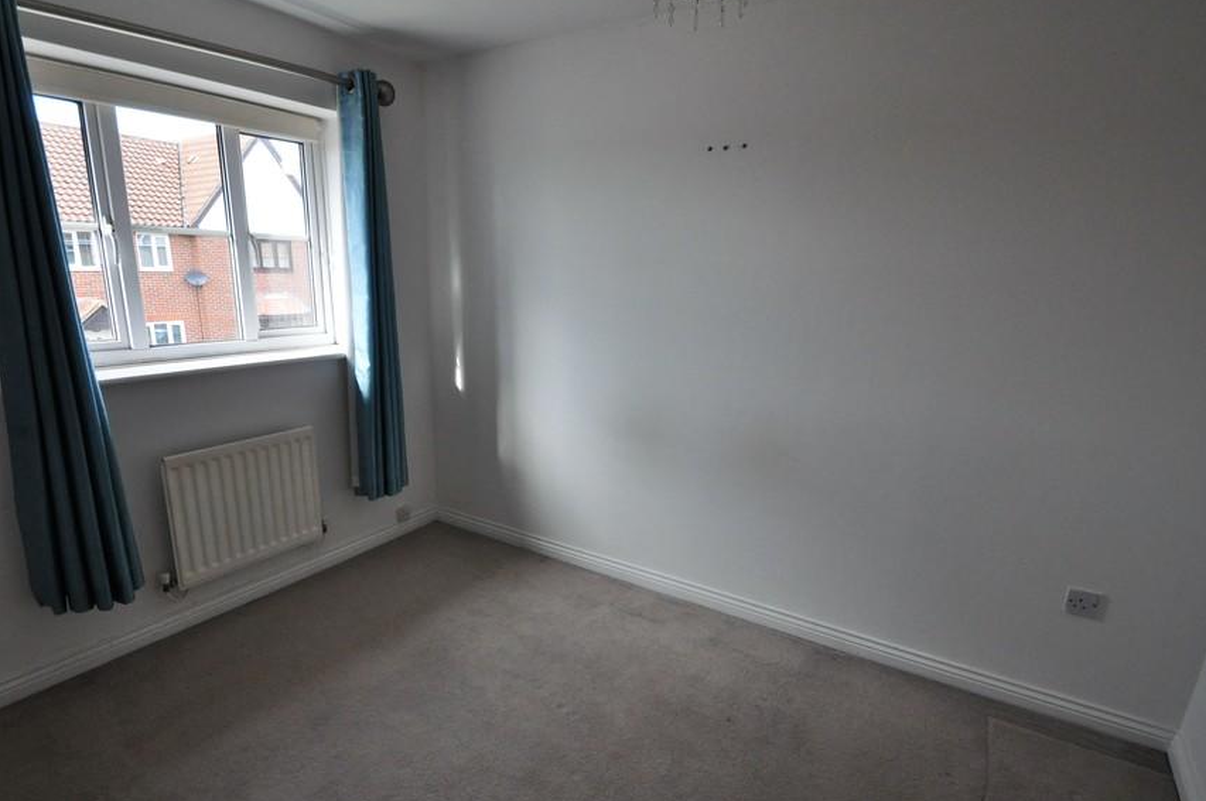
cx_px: 563
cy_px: 462
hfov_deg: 89.9
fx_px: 602
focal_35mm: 18
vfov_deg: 66.9
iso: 1000
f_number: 7.1
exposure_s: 1/200
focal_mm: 10
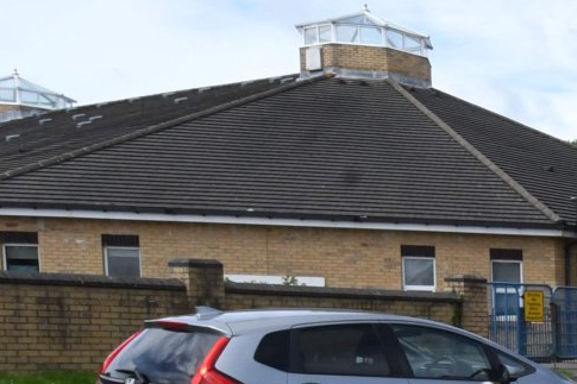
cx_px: 921
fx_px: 1218
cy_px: 480
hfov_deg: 21.3
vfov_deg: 17.0
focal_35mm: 76
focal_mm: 12
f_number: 13
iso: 1000
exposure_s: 1/640
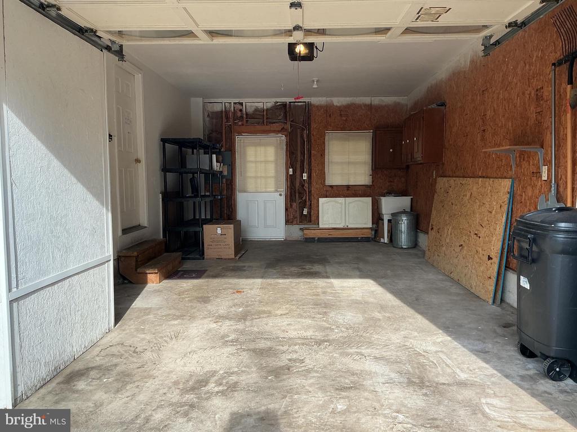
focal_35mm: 29
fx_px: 483
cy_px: 216
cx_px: 288
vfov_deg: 48.2
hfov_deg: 61.7
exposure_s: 1/320
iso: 25
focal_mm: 3
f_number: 1.8
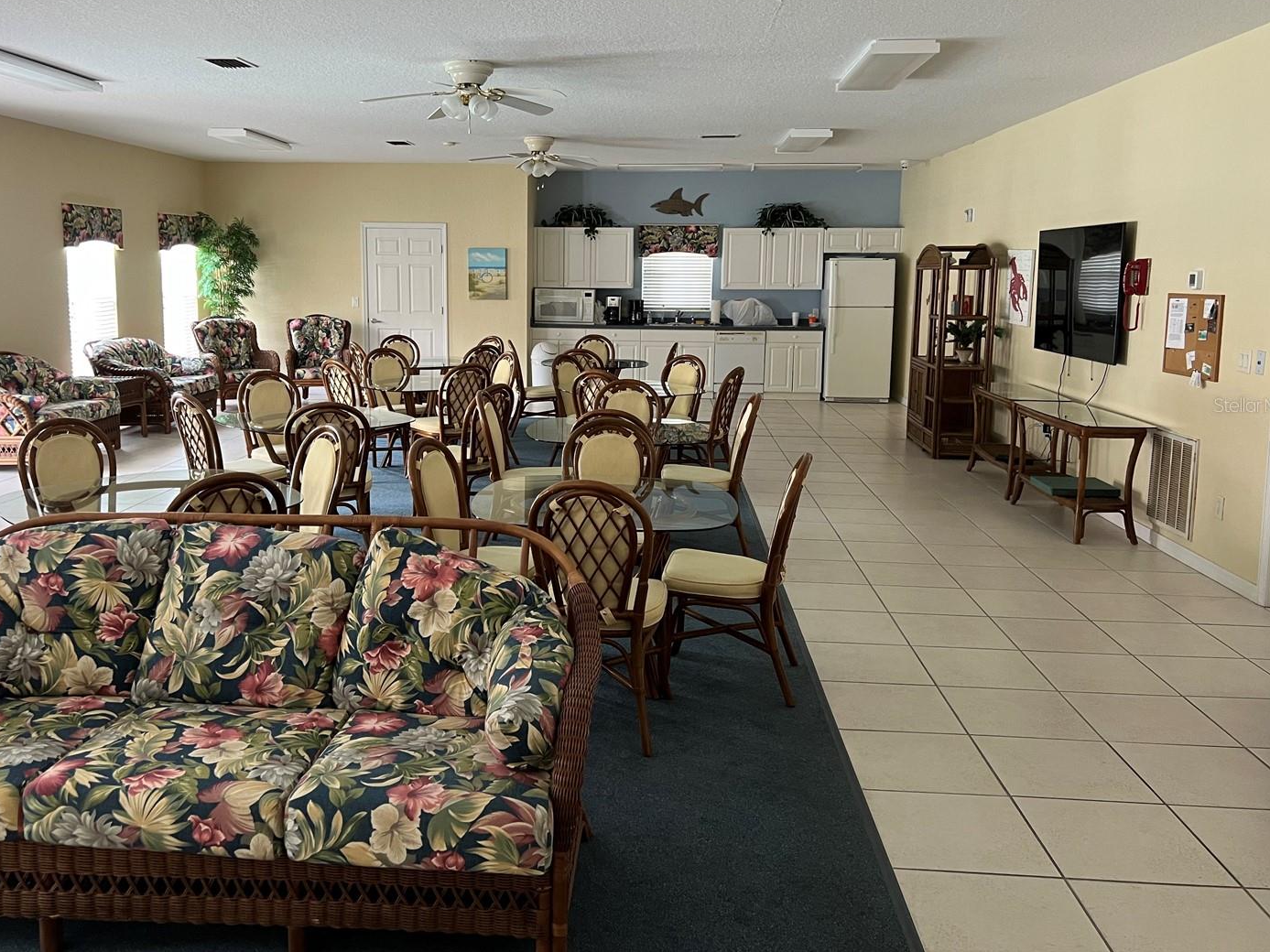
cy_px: 405
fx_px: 1101
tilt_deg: -8.0
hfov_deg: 59.8
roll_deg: -1.1
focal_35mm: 30
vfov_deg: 46.6
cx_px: 568
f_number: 1.5
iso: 125
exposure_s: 1/60
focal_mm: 5.7
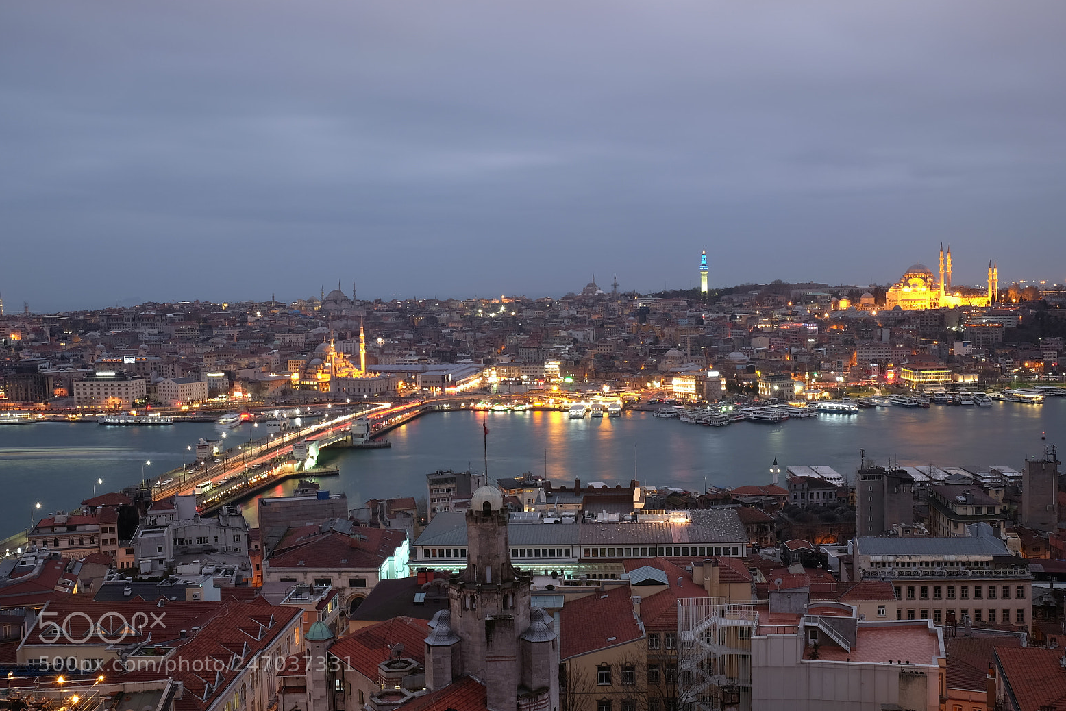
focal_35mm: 37
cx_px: 544
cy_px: 353
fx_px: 1096
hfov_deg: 51.9
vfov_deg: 36.0
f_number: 11
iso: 100
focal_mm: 24.3
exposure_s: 15
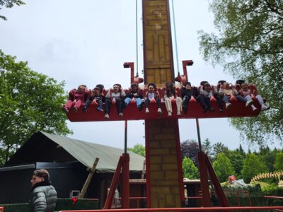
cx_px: 142
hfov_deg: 67.3
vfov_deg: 53.1
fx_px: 213
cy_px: 106
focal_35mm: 26
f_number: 1.8
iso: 40
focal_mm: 5.4
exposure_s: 1/1437
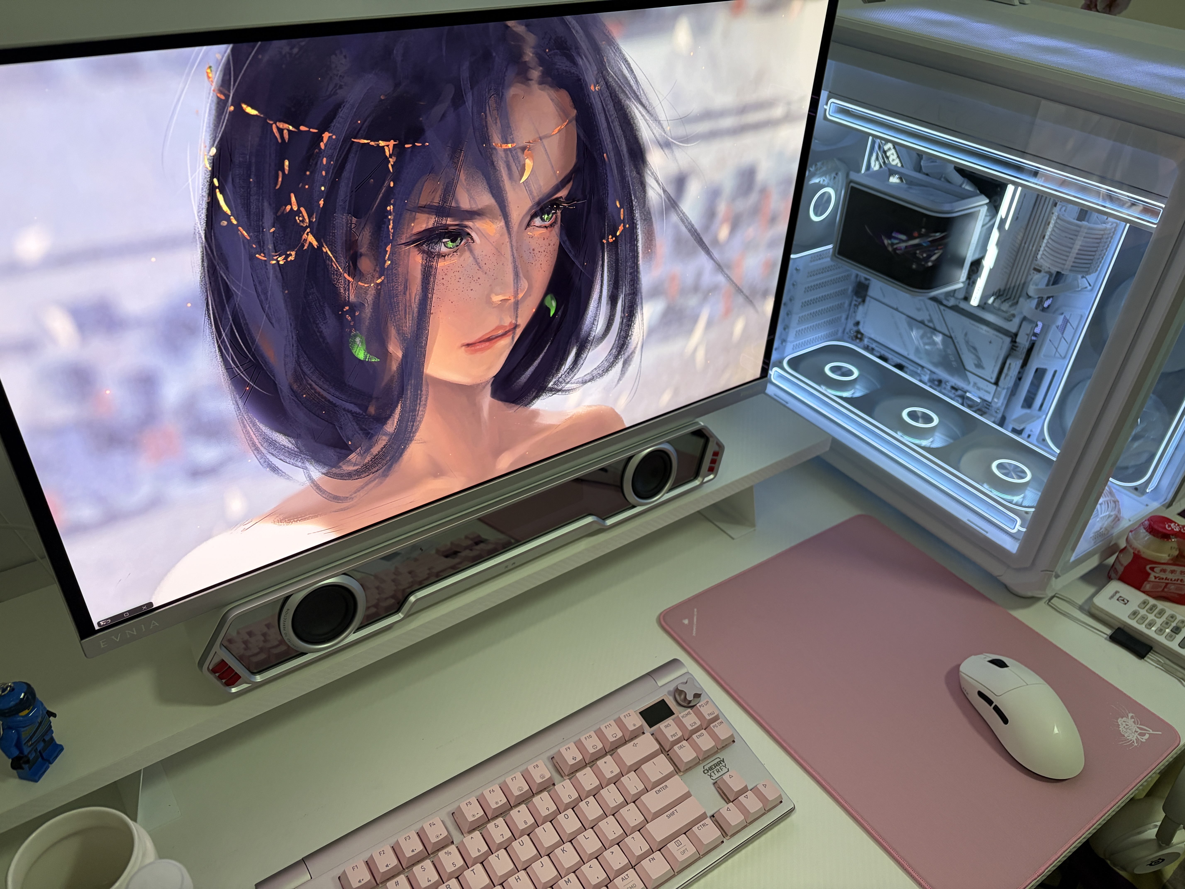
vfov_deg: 53.1
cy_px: 444
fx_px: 890
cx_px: 592
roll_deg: -5.9
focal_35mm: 26
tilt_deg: -35.7
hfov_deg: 67.3
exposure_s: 1/50
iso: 125
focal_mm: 5.96
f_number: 1.6
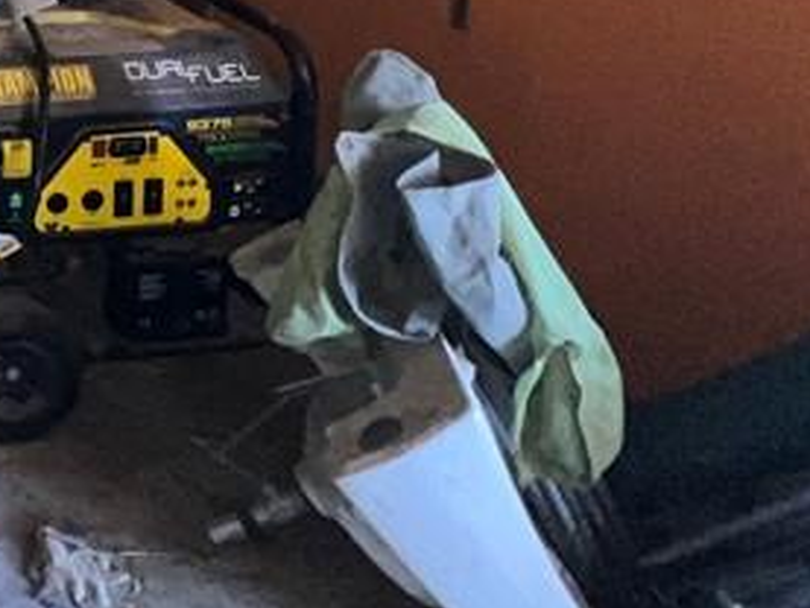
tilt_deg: -5.8
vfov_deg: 23.6
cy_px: -322
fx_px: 1124
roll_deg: +0.9
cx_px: -512
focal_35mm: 48
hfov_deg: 25.1
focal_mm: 1.57
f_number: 1.8
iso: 100
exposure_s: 1/60
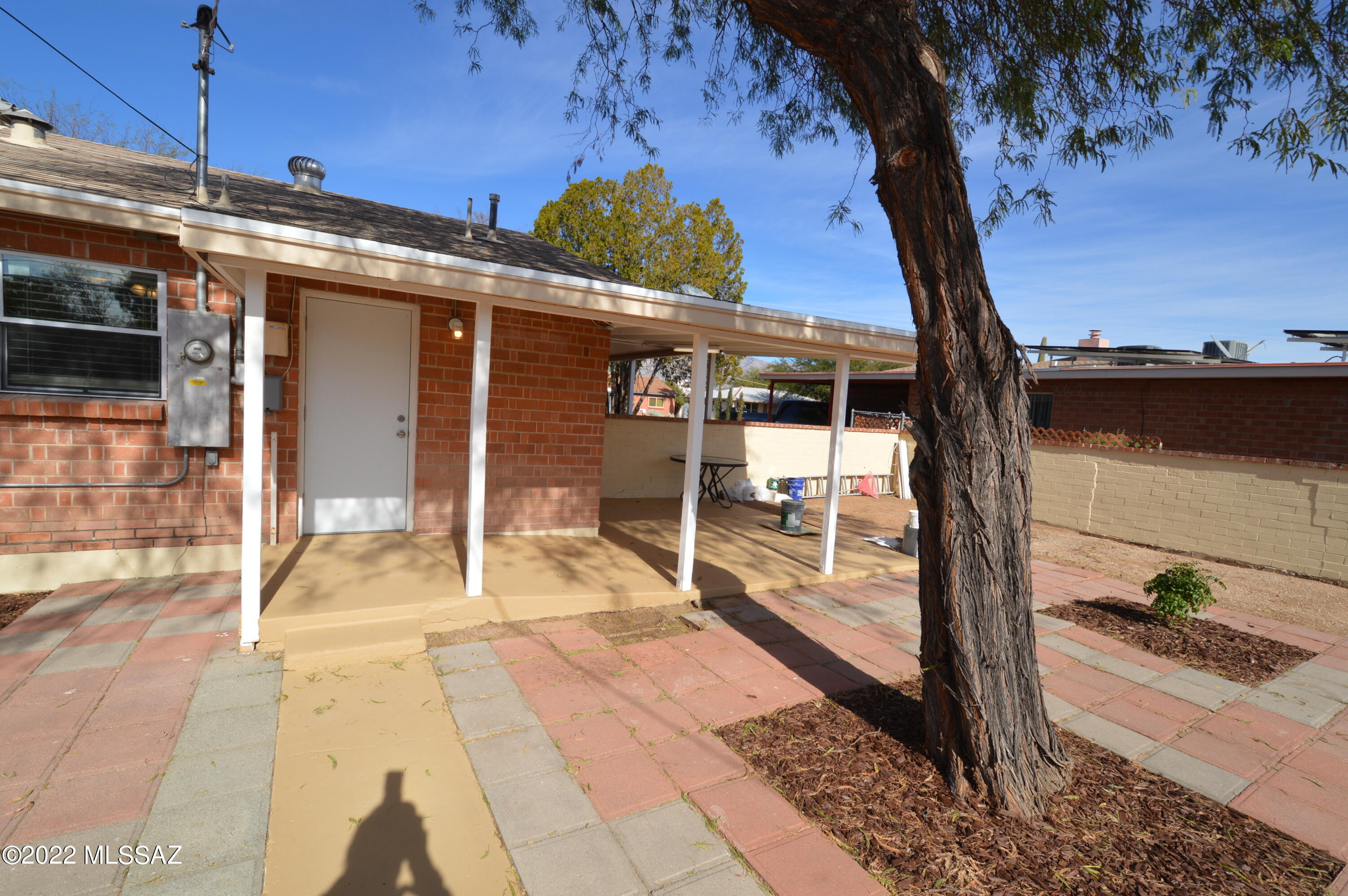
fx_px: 561
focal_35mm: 15
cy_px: 448
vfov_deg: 77.2
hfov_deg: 100.4
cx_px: 674
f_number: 9
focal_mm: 10
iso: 100
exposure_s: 1/200
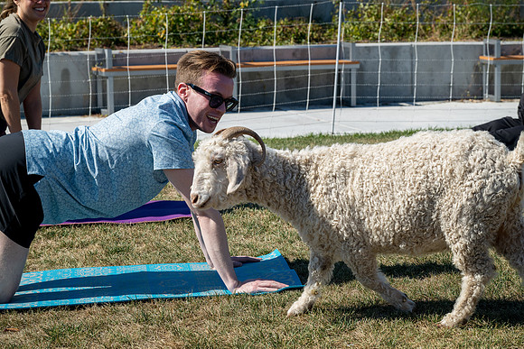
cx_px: 262
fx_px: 1223
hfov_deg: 24.2
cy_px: 174
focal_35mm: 84
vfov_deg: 16.3
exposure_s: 1/1000
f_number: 8
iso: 400
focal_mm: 84
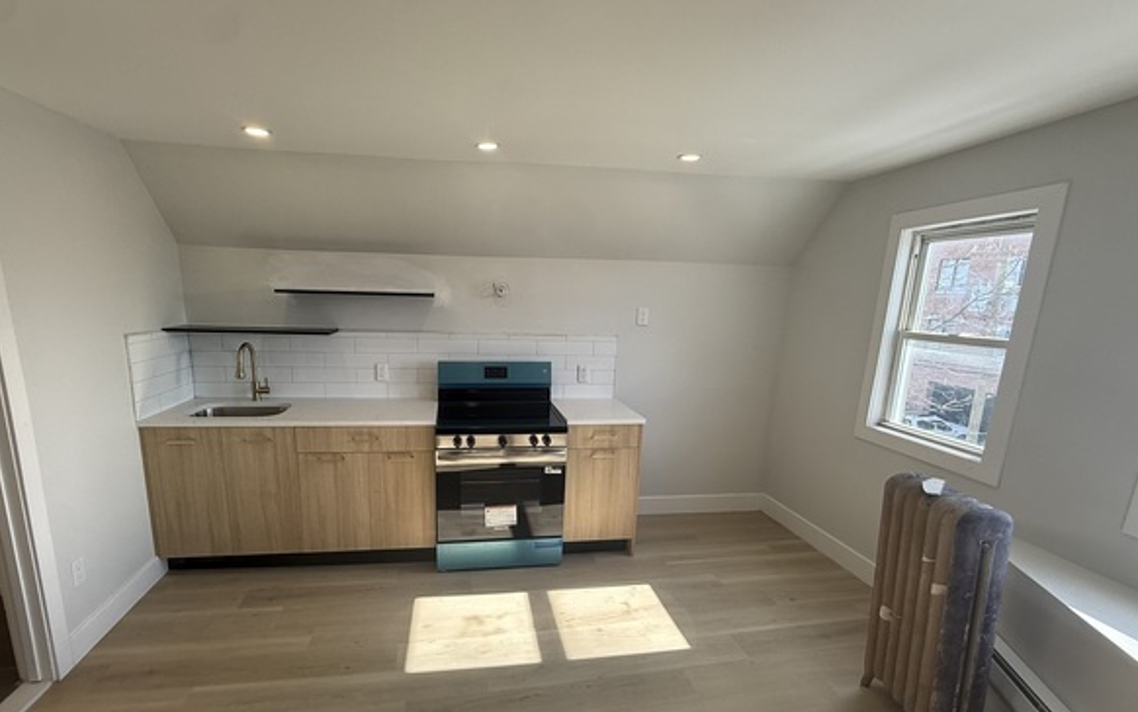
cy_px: 405
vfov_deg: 67.7
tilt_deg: -10.9
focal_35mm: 17
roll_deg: -1.7
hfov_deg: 94.3
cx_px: 537
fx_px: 527
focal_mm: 2.22
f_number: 2.2
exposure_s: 1/250
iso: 64
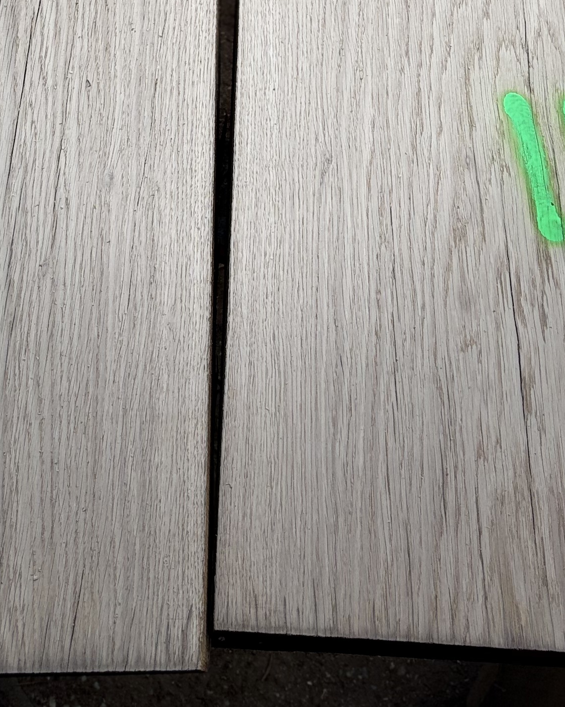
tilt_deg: -56.9
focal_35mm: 72
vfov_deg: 23.7
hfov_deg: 21.3
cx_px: 246
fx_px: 1505
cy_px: -179
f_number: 1.6
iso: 32
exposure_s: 1/146
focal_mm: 5.96
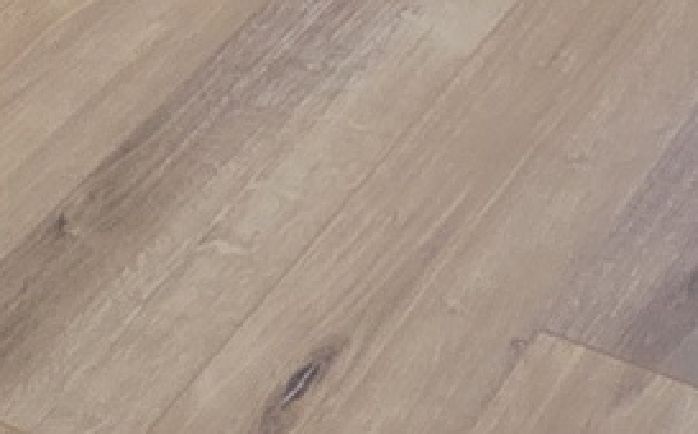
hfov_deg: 17.8
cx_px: 1204
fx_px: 1843
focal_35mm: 97
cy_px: -1379
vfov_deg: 7.7
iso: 80
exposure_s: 1/50
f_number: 2.2
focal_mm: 2.2
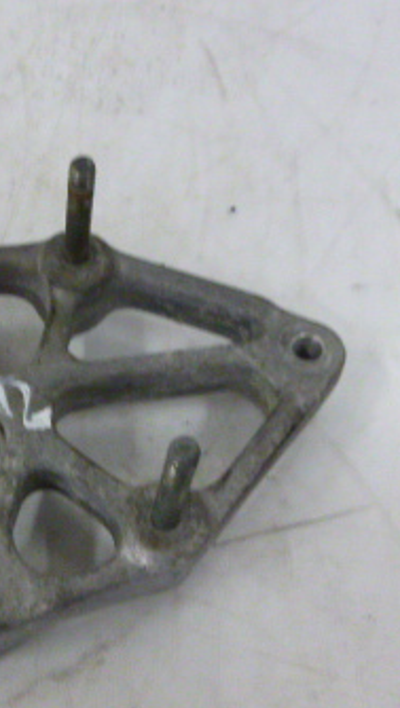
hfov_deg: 22.3
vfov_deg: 39.7
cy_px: 406
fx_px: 978
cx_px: 8
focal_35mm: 52
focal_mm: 4.5
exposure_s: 1/15
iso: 400
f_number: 3.9
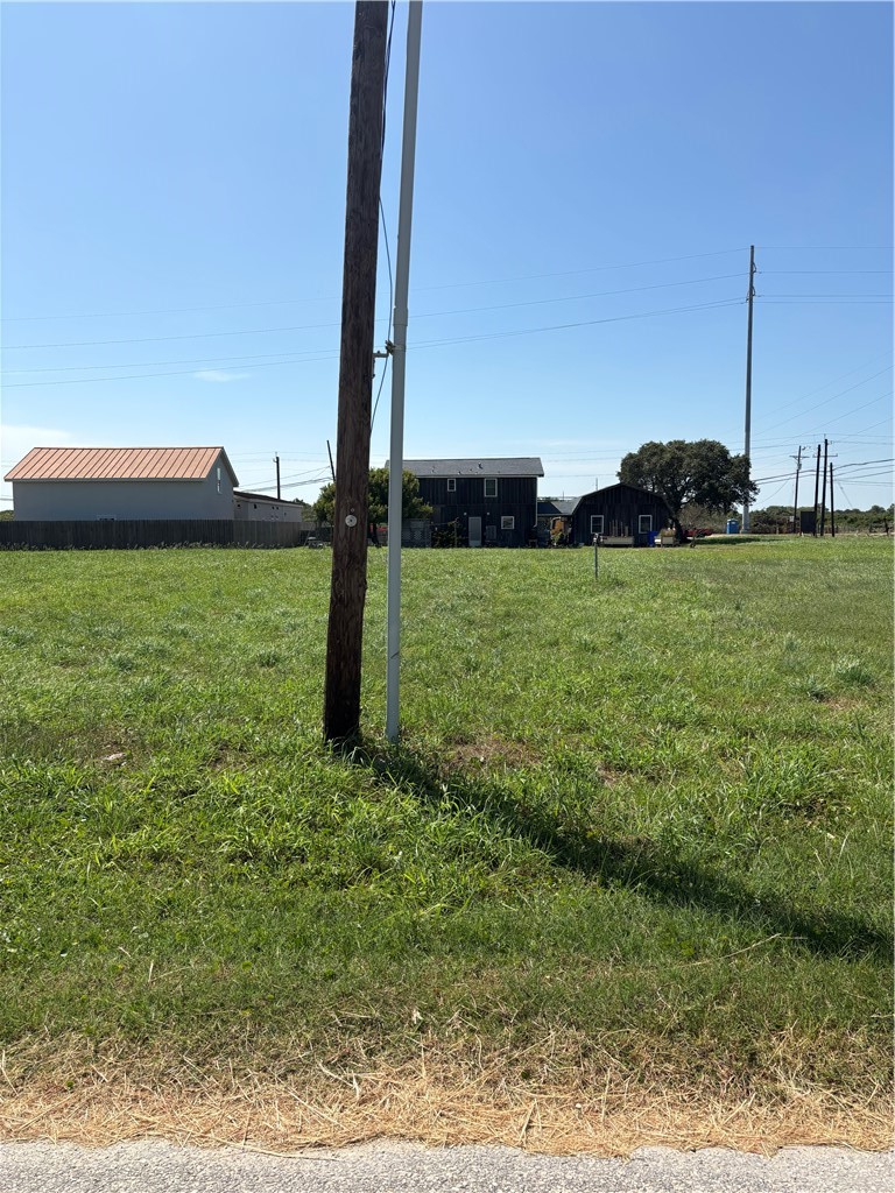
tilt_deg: -4.8
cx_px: 448
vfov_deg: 67.3
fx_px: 896
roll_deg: +0.0
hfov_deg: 53.1
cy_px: 596
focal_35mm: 26
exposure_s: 1/4630
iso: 50
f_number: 1.6
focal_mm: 5.96
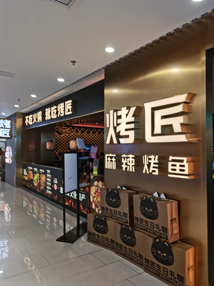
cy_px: 143
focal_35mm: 27
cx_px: 107
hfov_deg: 51.4
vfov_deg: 65.3
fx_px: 223
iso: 80
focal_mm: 4.94
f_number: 1.9
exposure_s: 1/100
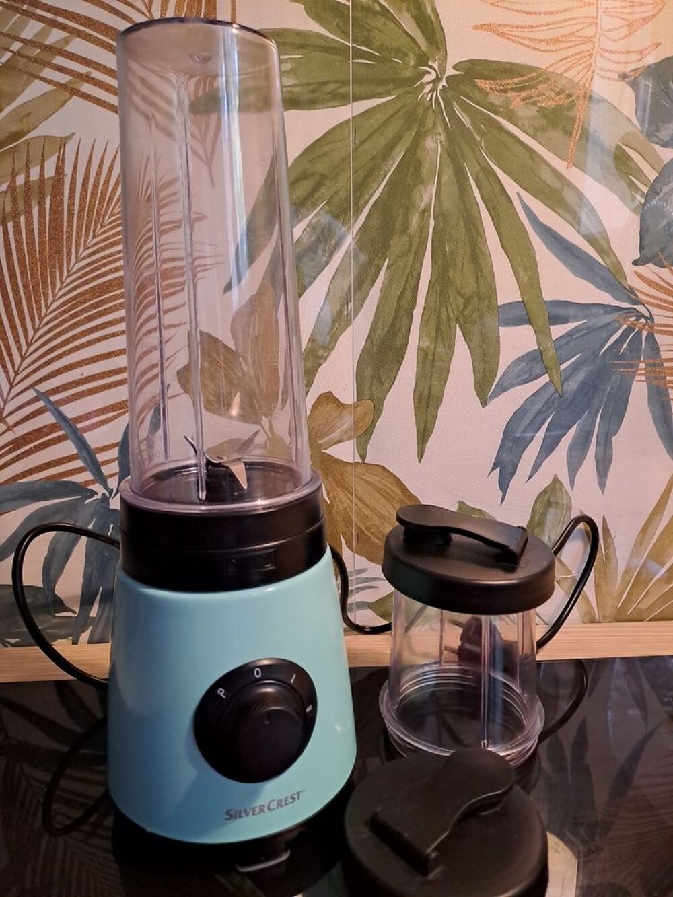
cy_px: 448
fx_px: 648
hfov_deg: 54.9
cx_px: 336
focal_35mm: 25
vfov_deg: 69.4
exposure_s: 1/33
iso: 320
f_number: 1.8
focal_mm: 4.65
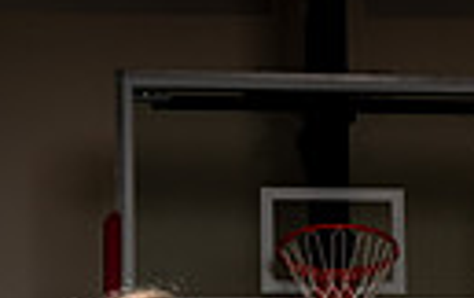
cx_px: 401
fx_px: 1513
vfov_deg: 9.8
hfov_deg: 17.6
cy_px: 743
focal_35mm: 117
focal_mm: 33
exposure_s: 1/250
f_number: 7.1
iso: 100
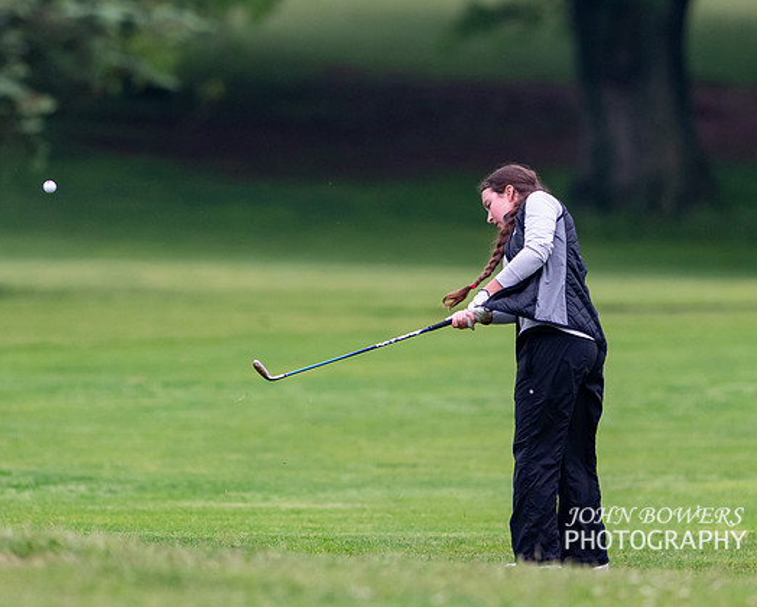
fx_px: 15269
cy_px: 106
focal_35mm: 681
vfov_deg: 2.3
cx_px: 372
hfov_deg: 2.8
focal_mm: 300
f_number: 2.8
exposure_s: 1/2000
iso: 900
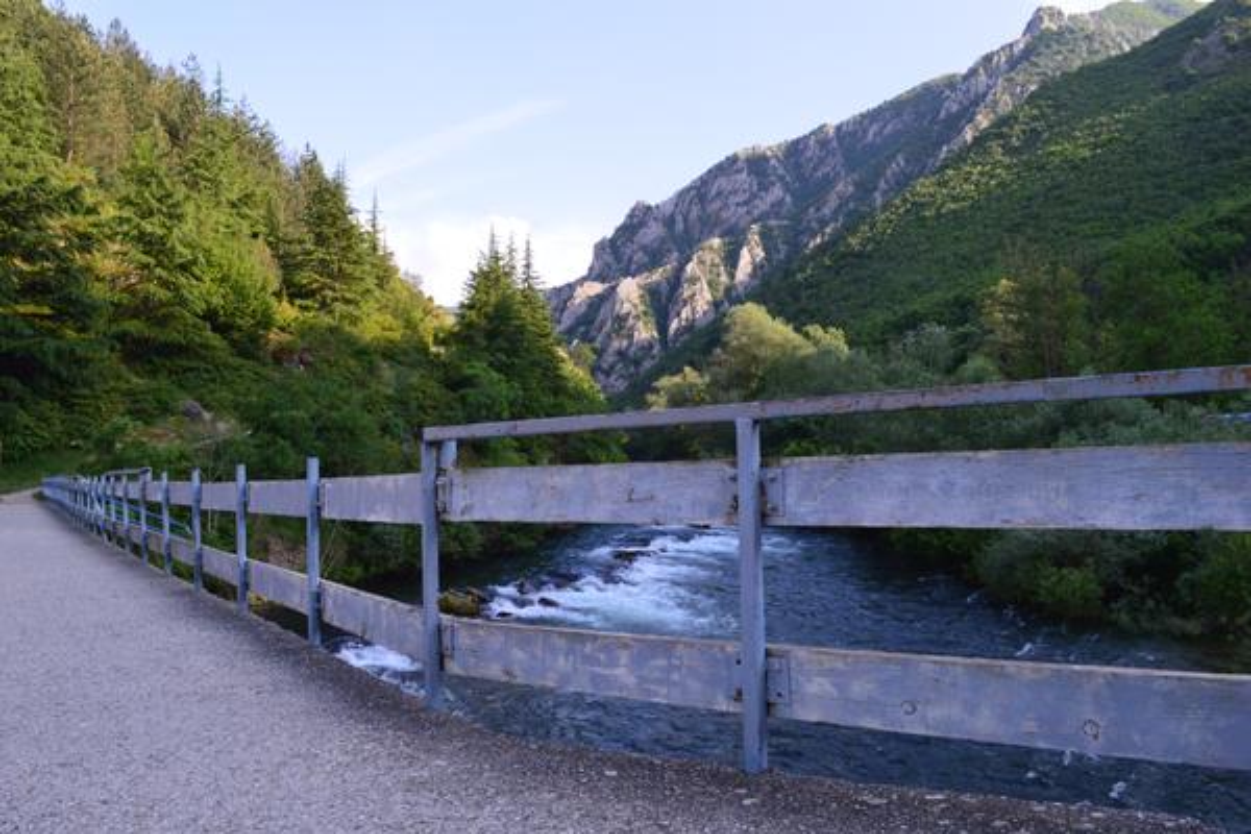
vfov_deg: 47.9
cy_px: 417
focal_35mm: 27
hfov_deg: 67.4
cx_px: 626
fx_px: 938
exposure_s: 1/160
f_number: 10
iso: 400
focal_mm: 18
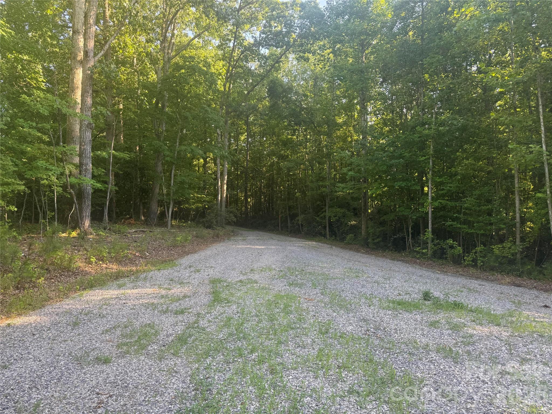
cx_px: 276
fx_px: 383
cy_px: 207
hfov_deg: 71.6
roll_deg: -0.5
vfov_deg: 56.8
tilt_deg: +2.0
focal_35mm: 24
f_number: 1.78
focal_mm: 6.76
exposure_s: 1/151
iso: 64
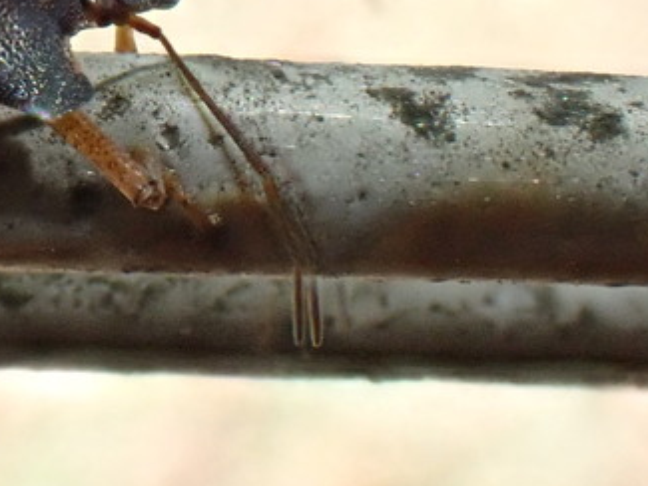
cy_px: -112
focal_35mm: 176
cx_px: -164
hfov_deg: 11.0
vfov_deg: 8.3
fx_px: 3296
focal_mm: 11.88
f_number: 5
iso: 800
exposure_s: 1/250
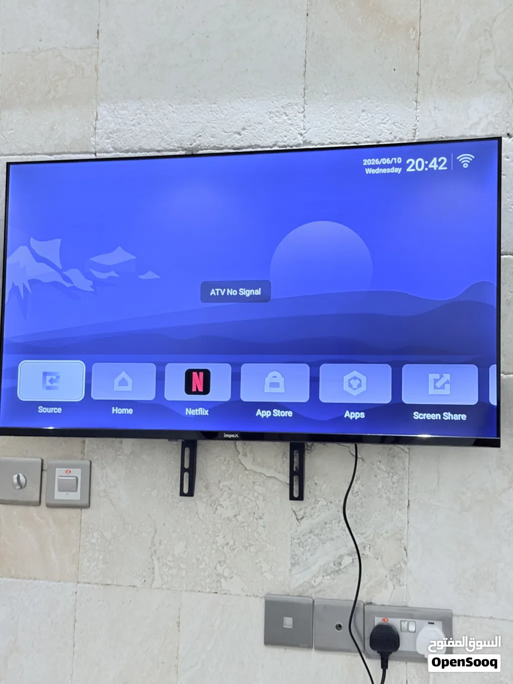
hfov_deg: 30.3
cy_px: 342
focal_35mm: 48
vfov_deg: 39.7
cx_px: 256
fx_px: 948
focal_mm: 6.76
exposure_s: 1/33
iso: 200
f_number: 1.78
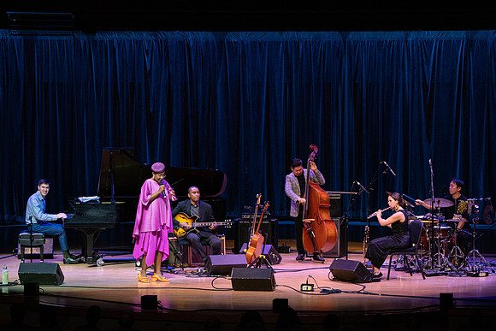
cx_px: 244
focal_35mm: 144
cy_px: 181
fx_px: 1989
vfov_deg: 9.5
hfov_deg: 14.2
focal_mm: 130
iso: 4000
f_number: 8
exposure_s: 1/320
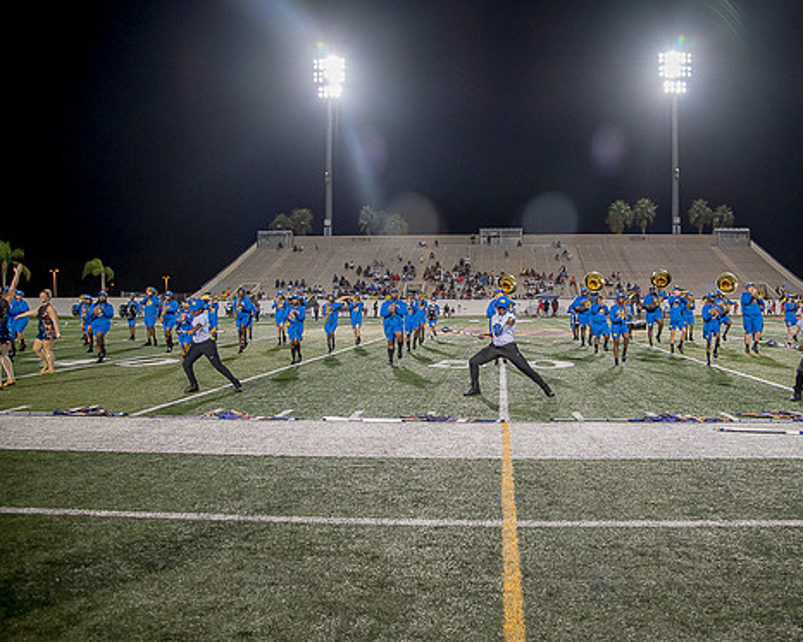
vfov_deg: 51.5
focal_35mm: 28
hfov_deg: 61.8
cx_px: 469
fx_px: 666
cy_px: 329
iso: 2000
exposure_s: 1/200
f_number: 4
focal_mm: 24
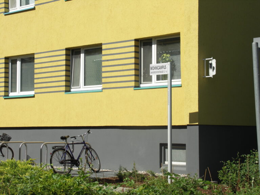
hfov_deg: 24.4
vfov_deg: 18.4
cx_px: 130
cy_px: 98
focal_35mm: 80
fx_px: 601
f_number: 6.3
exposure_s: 1/400
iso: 50
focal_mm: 20.6
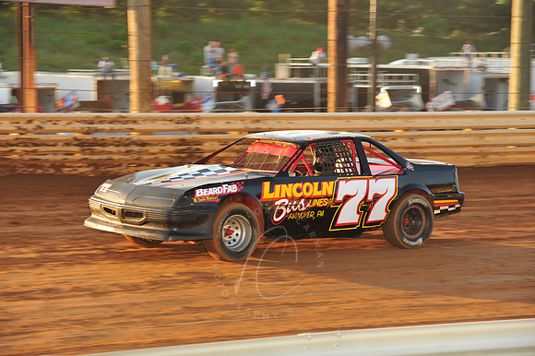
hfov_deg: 15.2
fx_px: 2005
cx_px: 268
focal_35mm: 135
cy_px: 178
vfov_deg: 10.1
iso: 500
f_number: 7.1
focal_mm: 135
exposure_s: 1/320
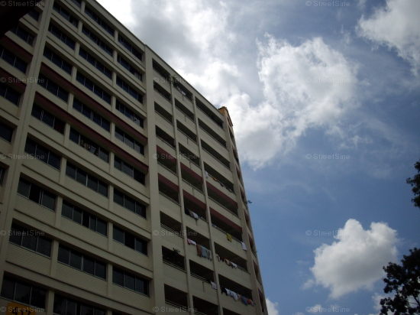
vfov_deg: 38.6
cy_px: 158
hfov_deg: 50.2
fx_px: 449
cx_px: 210
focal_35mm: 37
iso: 80
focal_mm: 6.2
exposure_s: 1/1000
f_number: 5.6
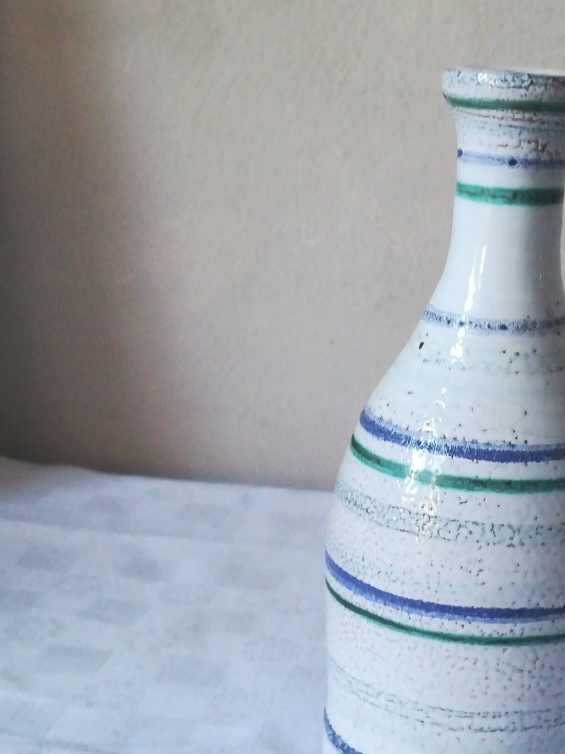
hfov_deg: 23.0
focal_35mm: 63
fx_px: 1371
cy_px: 420
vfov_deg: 30.7
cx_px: 439
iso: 400
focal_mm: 3.83
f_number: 2.2
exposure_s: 1/33.3
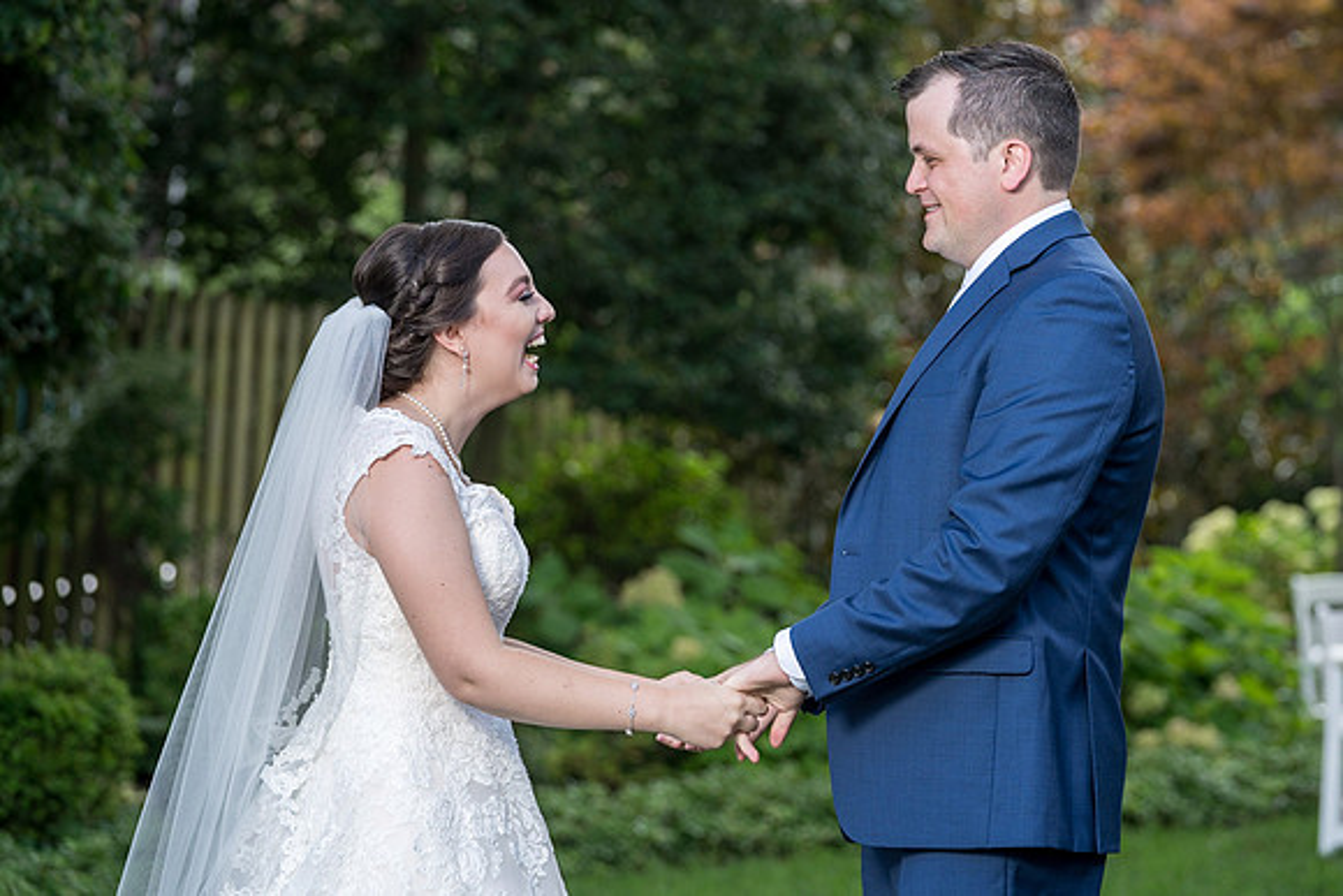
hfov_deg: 15.0
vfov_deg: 10.1
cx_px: 783
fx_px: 5092
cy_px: 449
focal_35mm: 136
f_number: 4
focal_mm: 117
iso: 100
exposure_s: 1/200
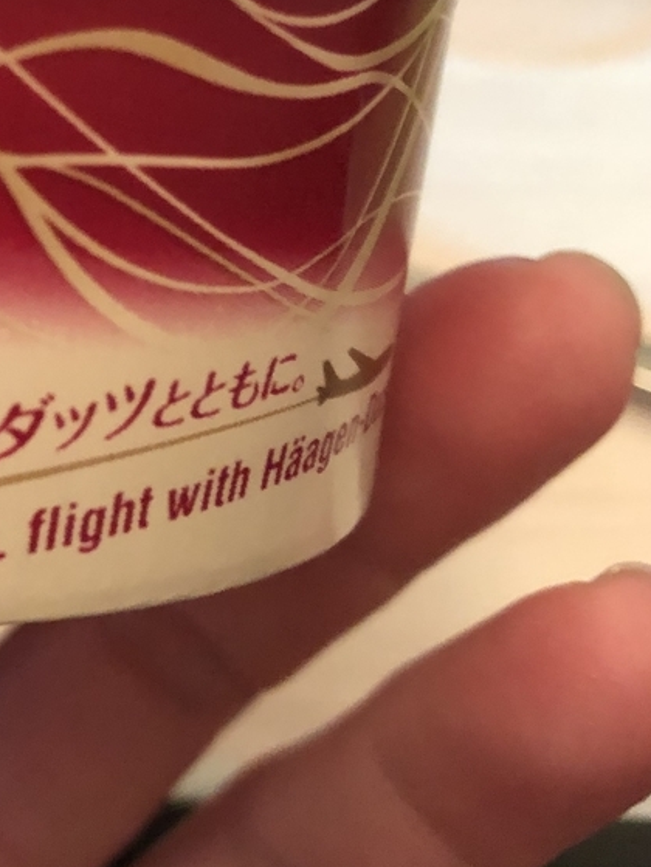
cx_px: 5
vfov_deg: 31.2
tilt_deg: -36.9
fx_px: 1505
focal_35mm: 60
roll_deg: -2.9
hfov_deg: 23.4
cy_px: 156
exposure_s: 1/5
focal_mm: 4
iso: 100
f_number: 1.8
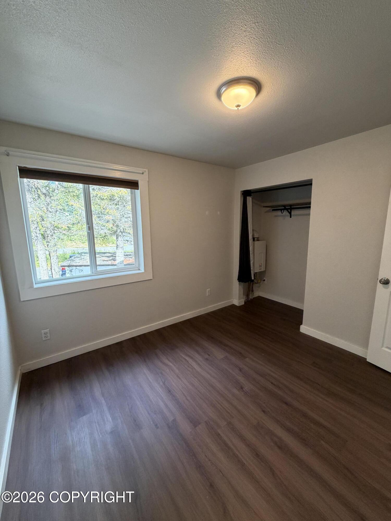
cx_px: 196
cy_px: 260
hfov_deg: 85.7
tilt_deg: -9.1
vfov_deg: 102.1
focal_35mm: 14
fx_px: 211
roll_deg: +1.4
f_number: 2.2
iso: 200
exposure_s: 1/60
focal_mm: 2.22
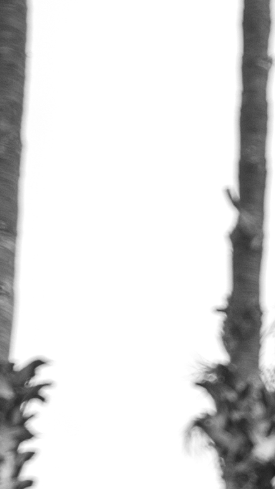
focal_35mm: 283
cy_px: 738
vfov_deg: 7.5
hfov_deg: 4.1
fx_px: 3669
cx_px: 864
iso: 200
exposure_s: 1/1250
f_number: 4
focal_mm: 35
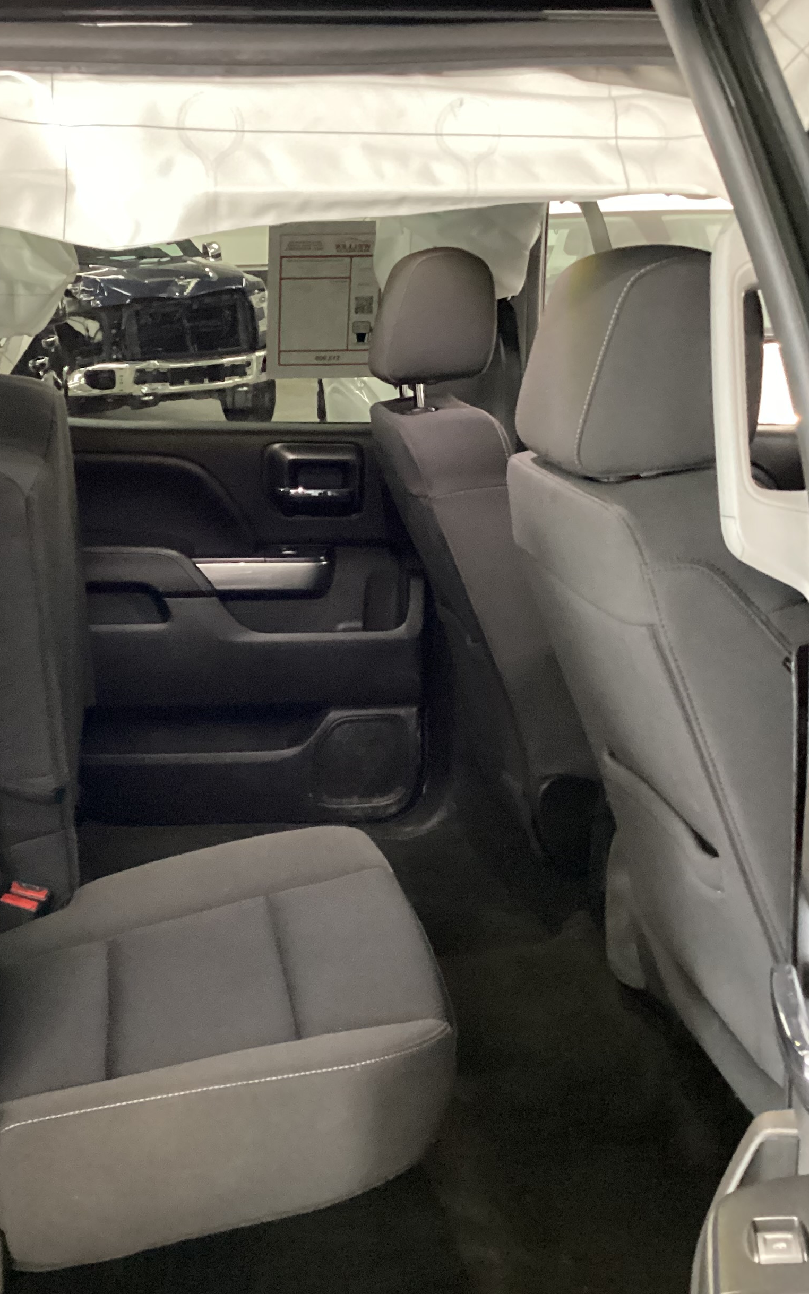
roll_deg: +1.5
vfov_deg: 45.3
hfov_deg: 29.0
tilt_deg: -16.2
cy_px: 646
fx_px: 1552
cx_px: 266
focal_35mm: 44
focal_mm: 3.3
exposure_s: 1/20
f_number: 2.4
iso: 640
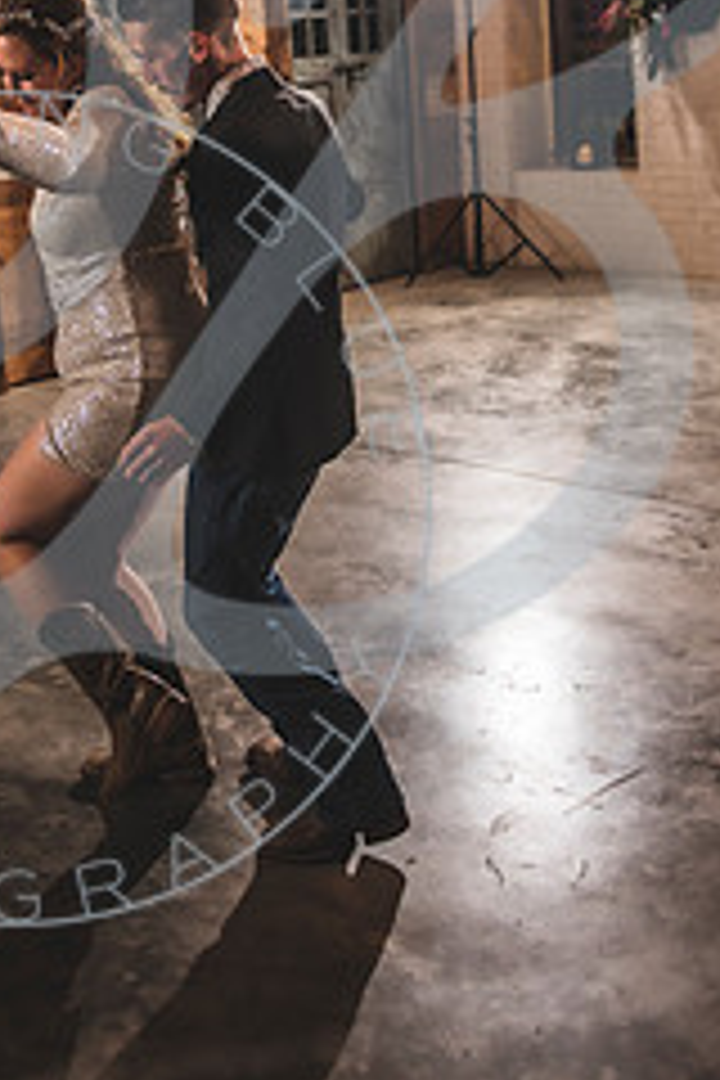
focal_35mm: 45
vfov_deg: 41.1
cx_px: 216
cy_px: 166
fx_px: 1350
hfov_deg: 29.6
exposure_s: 1/160
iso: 800
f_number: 2.8
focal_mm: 24
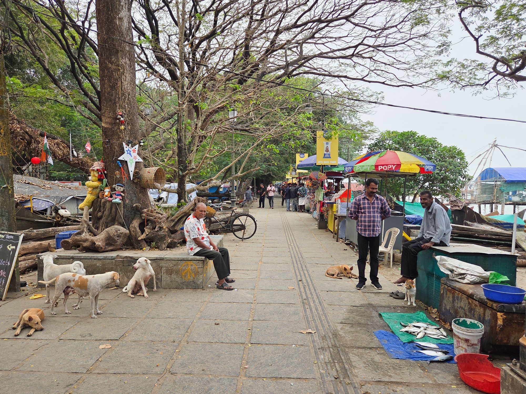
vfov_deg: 58.9
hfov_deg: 73.9
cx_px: 263
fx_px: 349
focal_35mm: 23
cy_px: 197
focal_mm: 5.4
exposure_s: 1/1936
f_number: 1.8
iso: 80
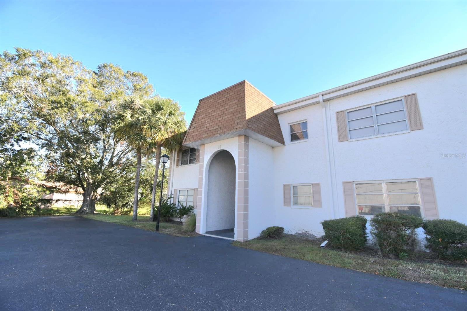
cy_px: 156
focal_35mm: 15
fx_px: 195
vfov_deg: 77.3
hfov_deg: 100.4
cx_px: 234
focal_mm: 10
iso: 200
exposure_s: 1/250
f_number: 8
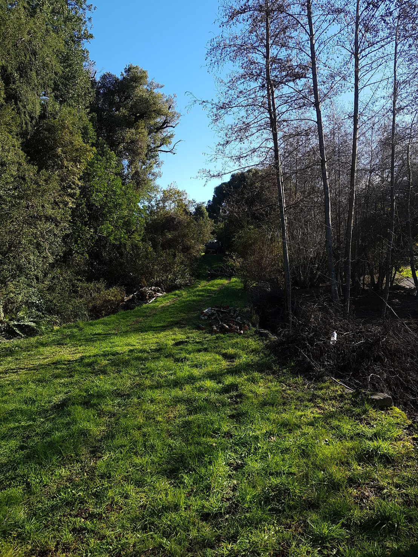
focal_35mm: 26
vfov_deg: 67.3
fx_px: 418
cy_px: 278
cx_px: 209
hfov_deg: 53.1
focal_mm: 4.2
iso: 40
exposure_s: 1/824
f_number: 1.7
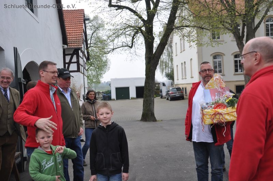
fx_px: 239
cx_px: 136
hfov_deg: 59.6
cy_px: 90
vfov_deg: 41.6
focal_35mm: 32
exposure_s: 1/200
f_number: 7.1
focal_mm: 21
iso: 200
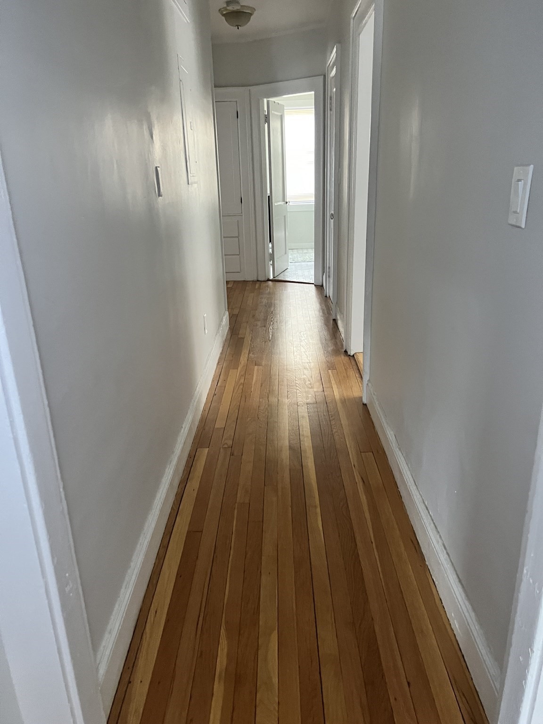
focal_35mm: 26
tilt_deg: -18.1
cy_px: 362
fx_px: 544
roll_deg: +2.5
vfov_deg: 67.3
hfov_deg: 53.1
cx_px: 272
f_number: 1.5
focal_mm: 5.7
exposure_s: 1/60
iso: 500
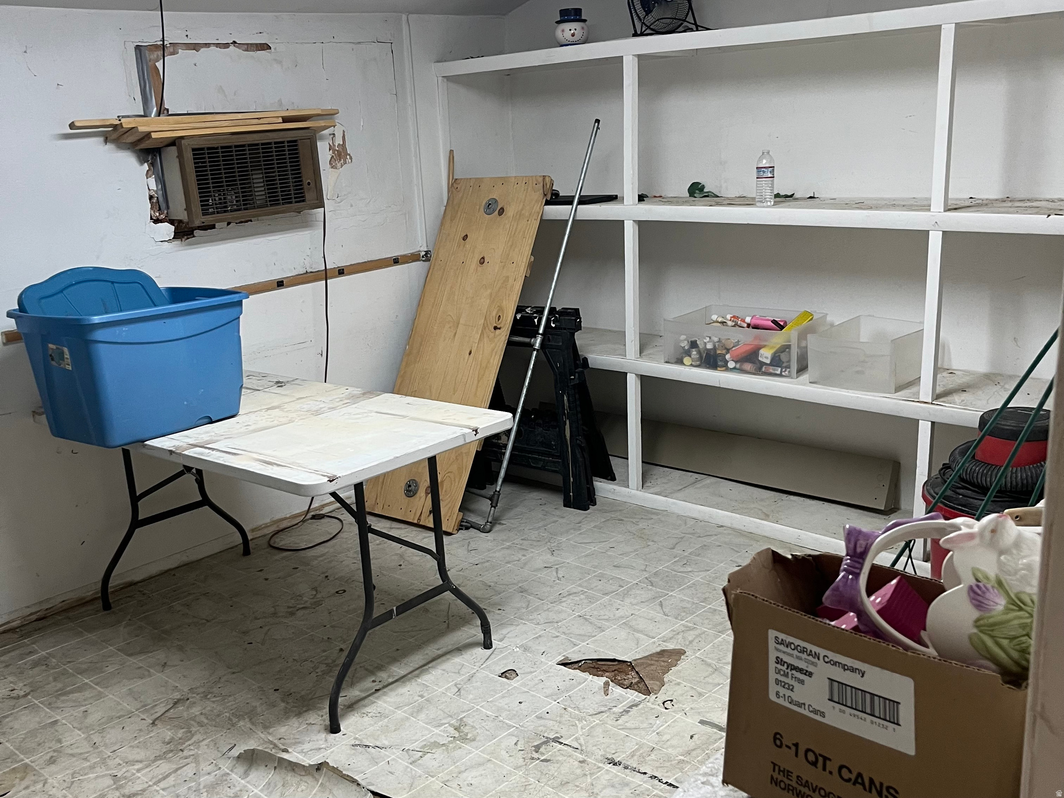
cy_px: 399
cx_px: 532
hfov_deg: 67.3
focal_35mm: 26
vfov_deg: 53.1
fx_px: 799
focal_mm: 5.1
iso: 100
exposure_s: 1/60
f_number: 1.6
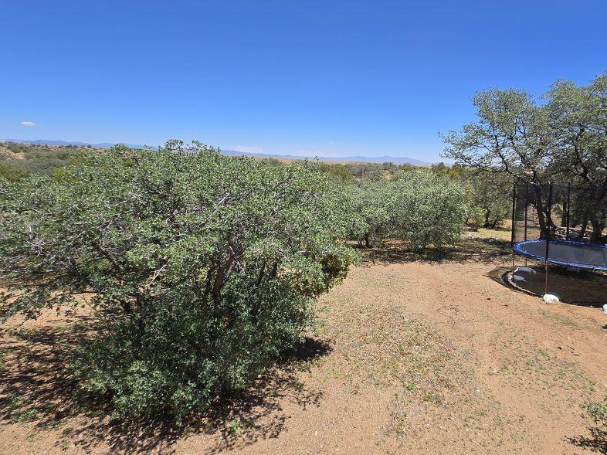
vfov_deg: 65.3
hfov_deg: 80.3
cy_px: 183
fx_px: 351
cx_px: 379
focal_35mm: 20
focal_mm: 1.7
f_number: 2.2
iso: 25
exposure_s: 1/1170
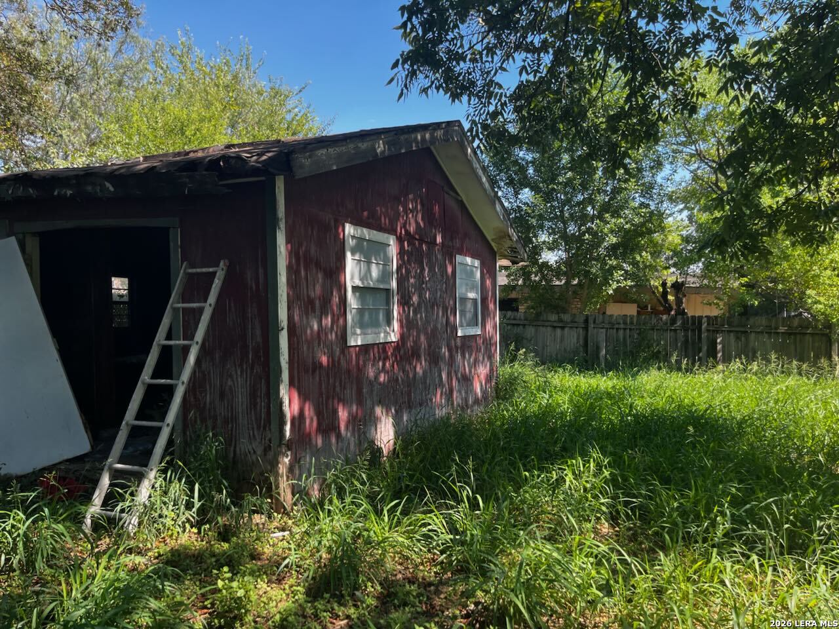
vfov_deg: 53.1
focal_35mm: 26
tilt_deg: +4.1
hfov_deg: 67.3
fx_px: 630
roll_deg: +1.5
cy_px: 314
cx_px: 420
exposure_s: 1/440
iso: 50
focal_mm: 5.1
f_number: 1.6
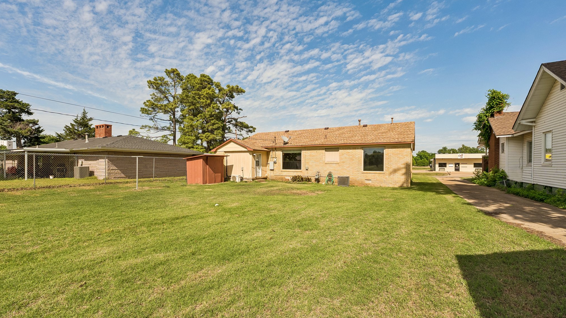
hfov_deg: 99.4
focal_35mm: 16
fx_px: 240
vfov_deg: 67.1
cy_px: 159
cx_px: 282
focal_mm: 10
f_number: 6.3
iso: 100
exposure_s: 1/640
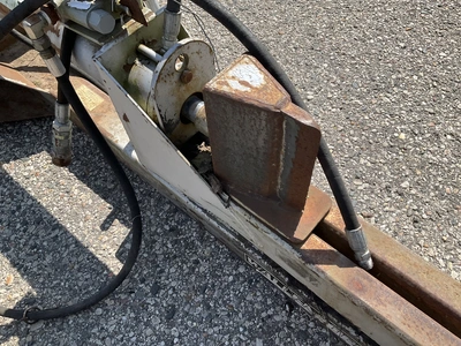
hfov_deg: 61.7
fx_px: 386
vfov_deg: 48.2
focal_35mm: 29
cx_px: 230
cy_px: 173
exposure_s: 1/1035
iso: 25
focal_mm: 3
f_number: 1.8
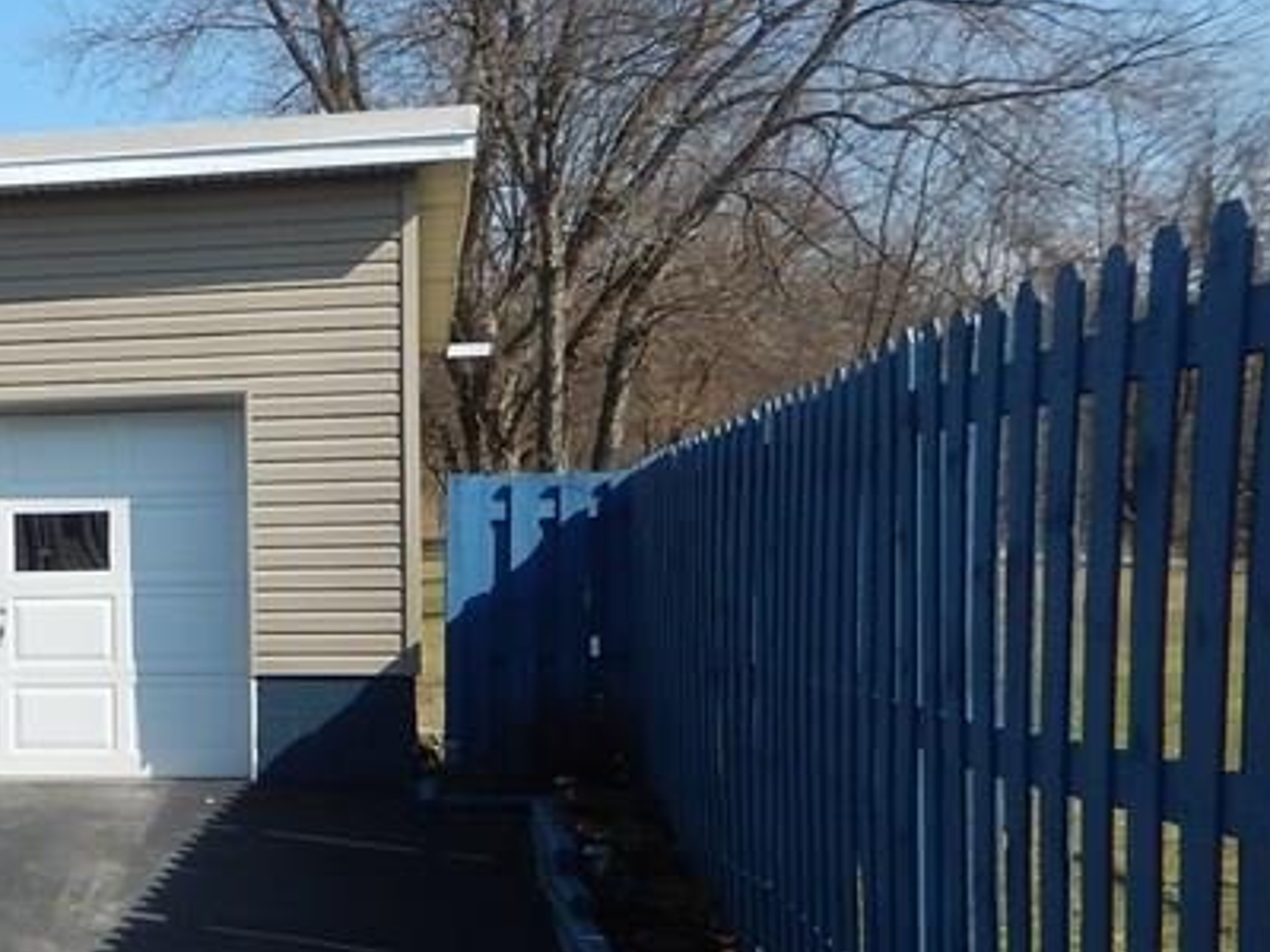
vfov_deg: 22.8
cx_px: -311
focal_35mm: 64
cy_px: 622
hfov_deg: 26.4
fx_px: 2348
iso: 125
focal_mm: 4.5
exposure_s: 1/1000
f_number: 3.4
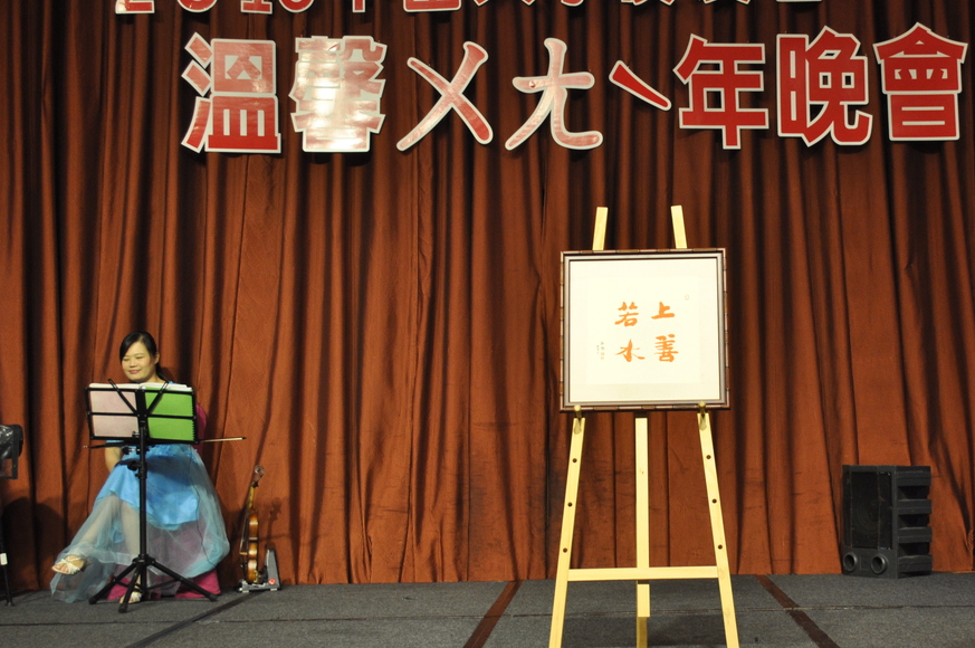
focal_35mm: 66
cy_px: 309
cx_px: 638
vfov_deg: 20.6
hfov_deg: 30.4
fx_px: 1785
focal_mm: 32
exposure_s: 1/60
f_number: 4.8
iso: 560
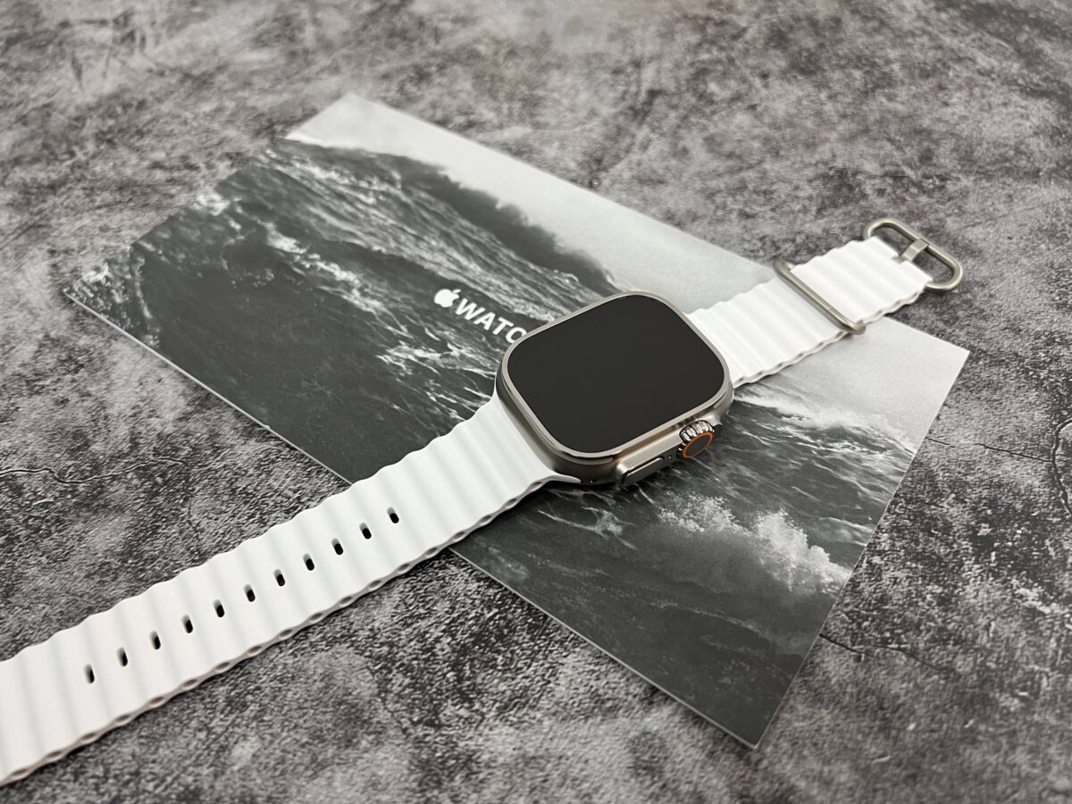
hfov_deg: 67.3
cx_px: 536
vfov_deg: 53.1
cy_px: 402
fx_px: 805
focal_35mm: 26
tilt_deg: -53.2
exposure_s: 1/60
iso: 100
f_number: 1.5
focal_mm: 5.7
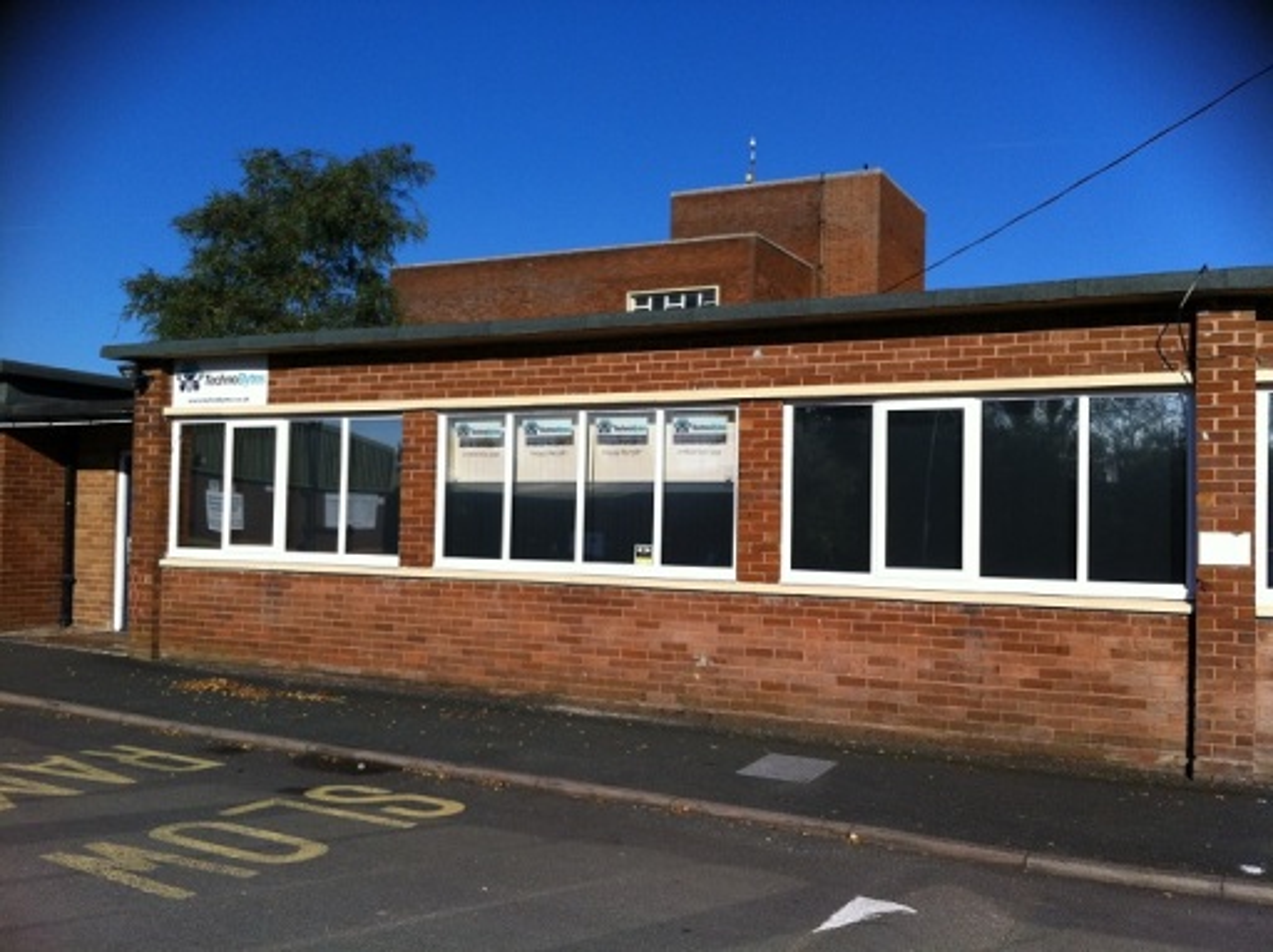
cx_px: 636
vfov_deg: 40.6
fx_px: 1286
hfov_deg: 52.7
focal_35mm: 35
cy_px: 476
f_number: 2.8
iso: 80
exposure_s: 1/1588
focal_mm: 3.85
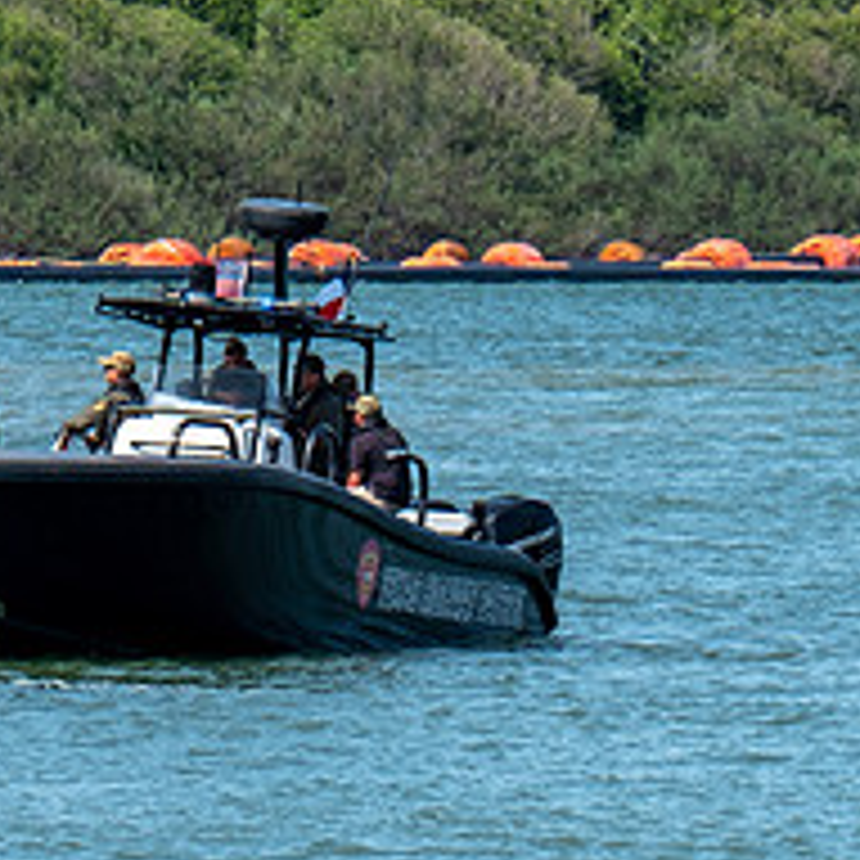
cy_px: 453
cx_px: 162
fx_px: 21755
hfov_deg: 2.3
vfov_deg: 2.3
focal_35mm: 774
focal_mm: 200
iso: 200
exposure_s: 1/300
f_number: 9
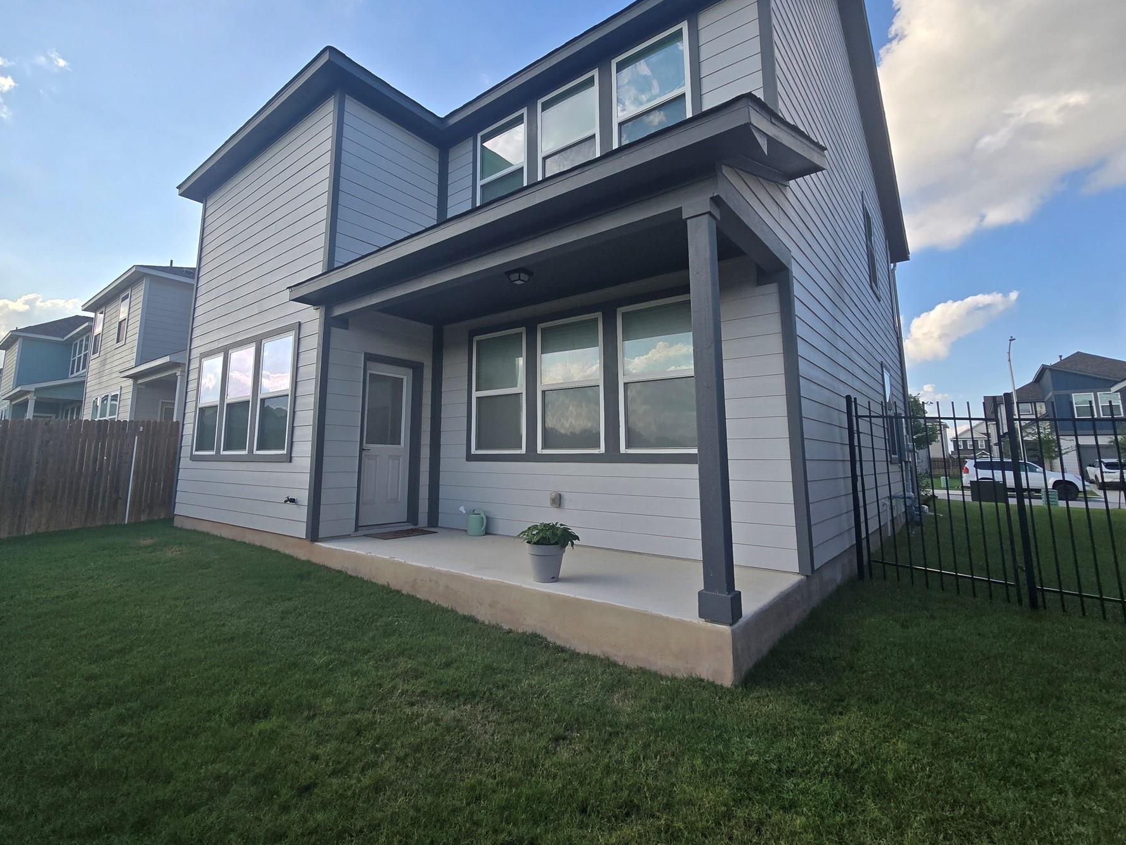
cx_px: 521
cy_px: 373
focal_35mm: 15
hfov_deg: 98.0
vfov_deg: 81.4
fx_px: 488
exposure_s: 1/1468
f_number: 2.2
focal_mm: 2.2
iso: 50
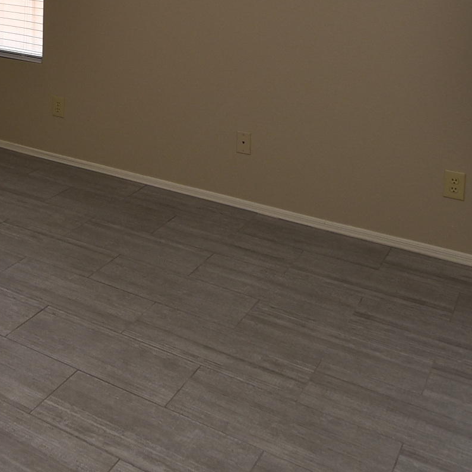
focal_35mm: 48
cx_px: -71
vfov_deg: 31.4
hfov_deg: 30.8
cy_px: -45
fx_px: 740
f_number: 5.6
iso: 220
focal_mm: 10
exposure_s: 1/125
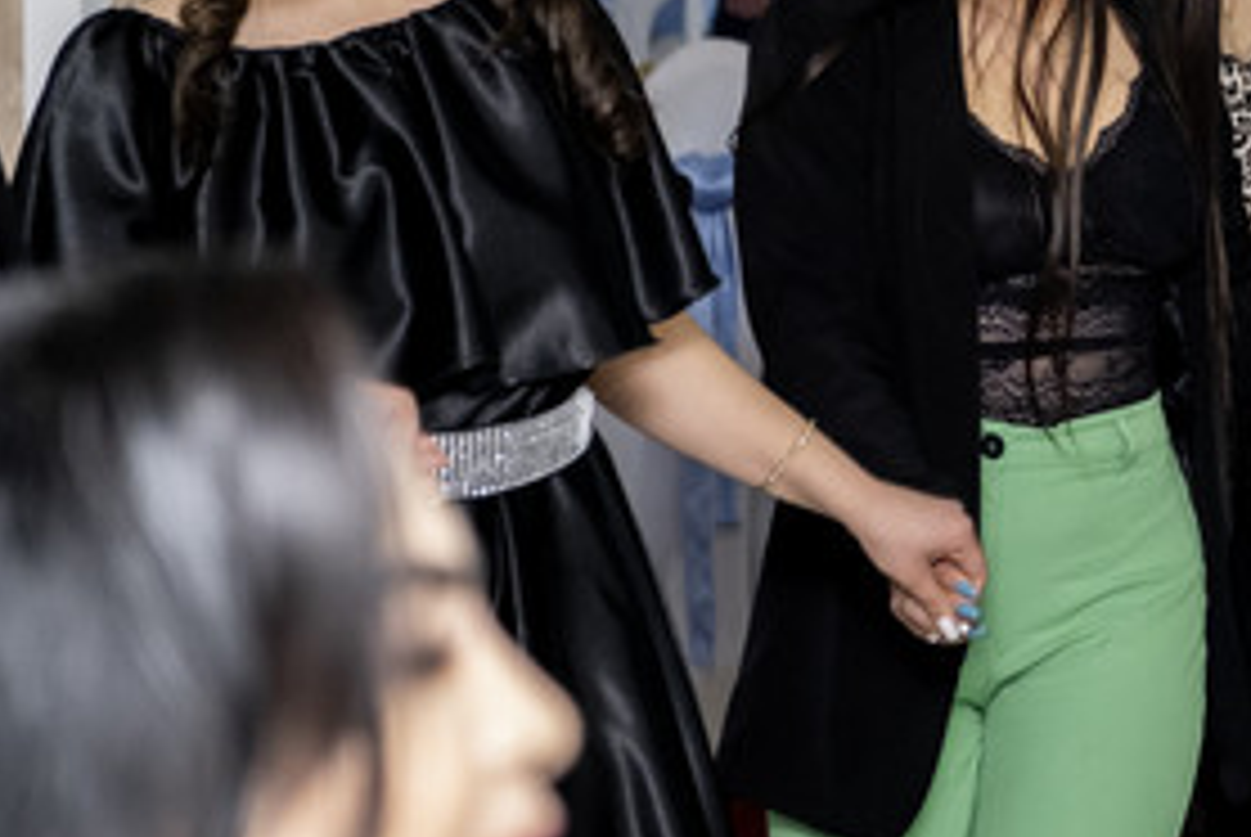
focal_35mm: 191
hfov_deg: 10.7
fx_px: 6644
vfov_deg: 7.2
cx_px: 1256
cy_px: -29
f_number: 2.8
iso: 1250
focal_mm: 55
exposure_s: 1/160
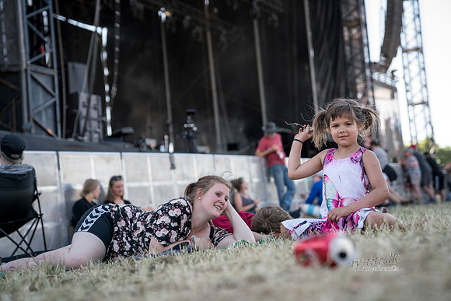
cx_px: 226
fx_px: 727
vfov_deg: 23.4
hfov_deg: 34.5
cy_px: 150
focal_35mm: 58
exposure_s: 1/1250
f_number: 2.8
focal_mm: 58
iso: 400
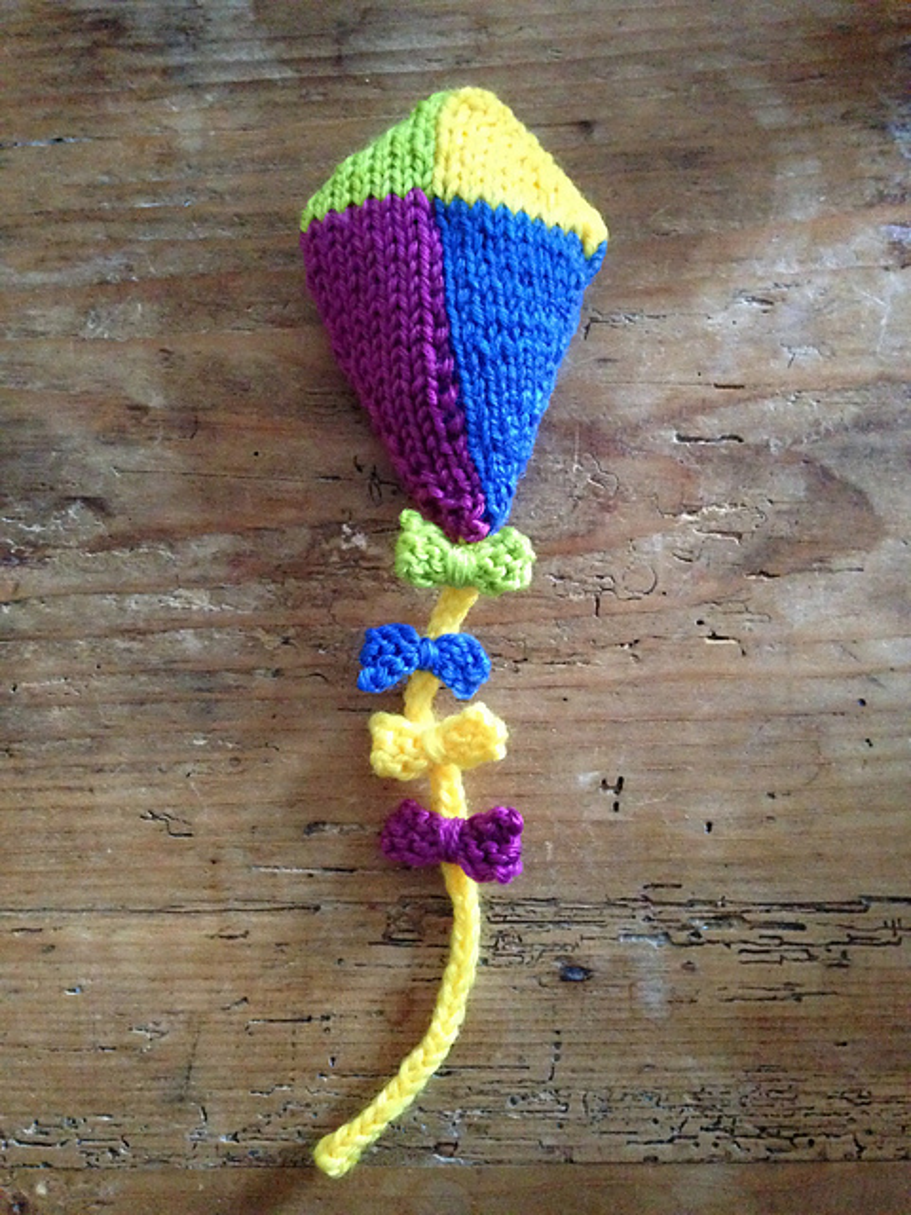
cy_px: 608
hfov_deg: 42.9
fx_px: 1158
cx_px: 456
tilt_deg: -82.6
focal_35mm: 33
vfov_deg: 55.4
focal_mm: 4.12
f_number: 2.4
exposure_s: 1/15
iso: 800
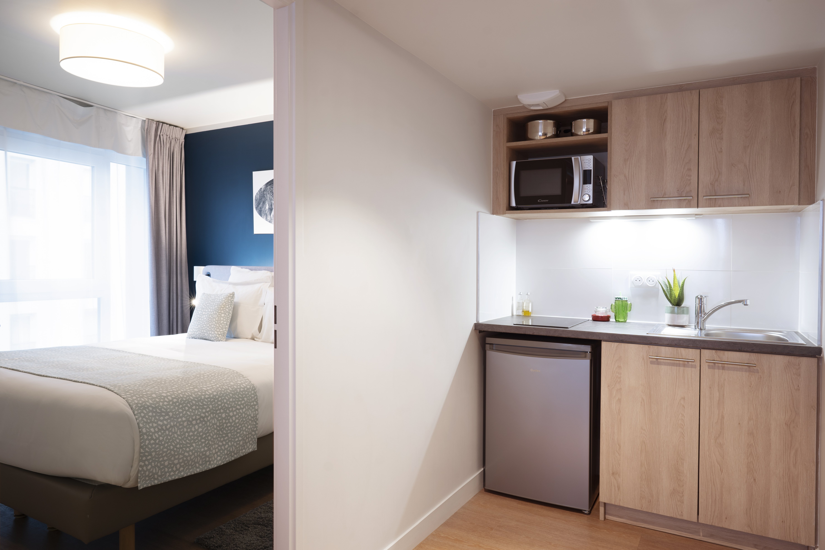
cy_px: 275
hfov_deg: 73.7
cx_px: 412
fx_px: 550
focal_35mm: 24
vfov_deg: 53.1
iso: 100
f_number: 8
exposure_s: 1/1.25
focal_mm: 24
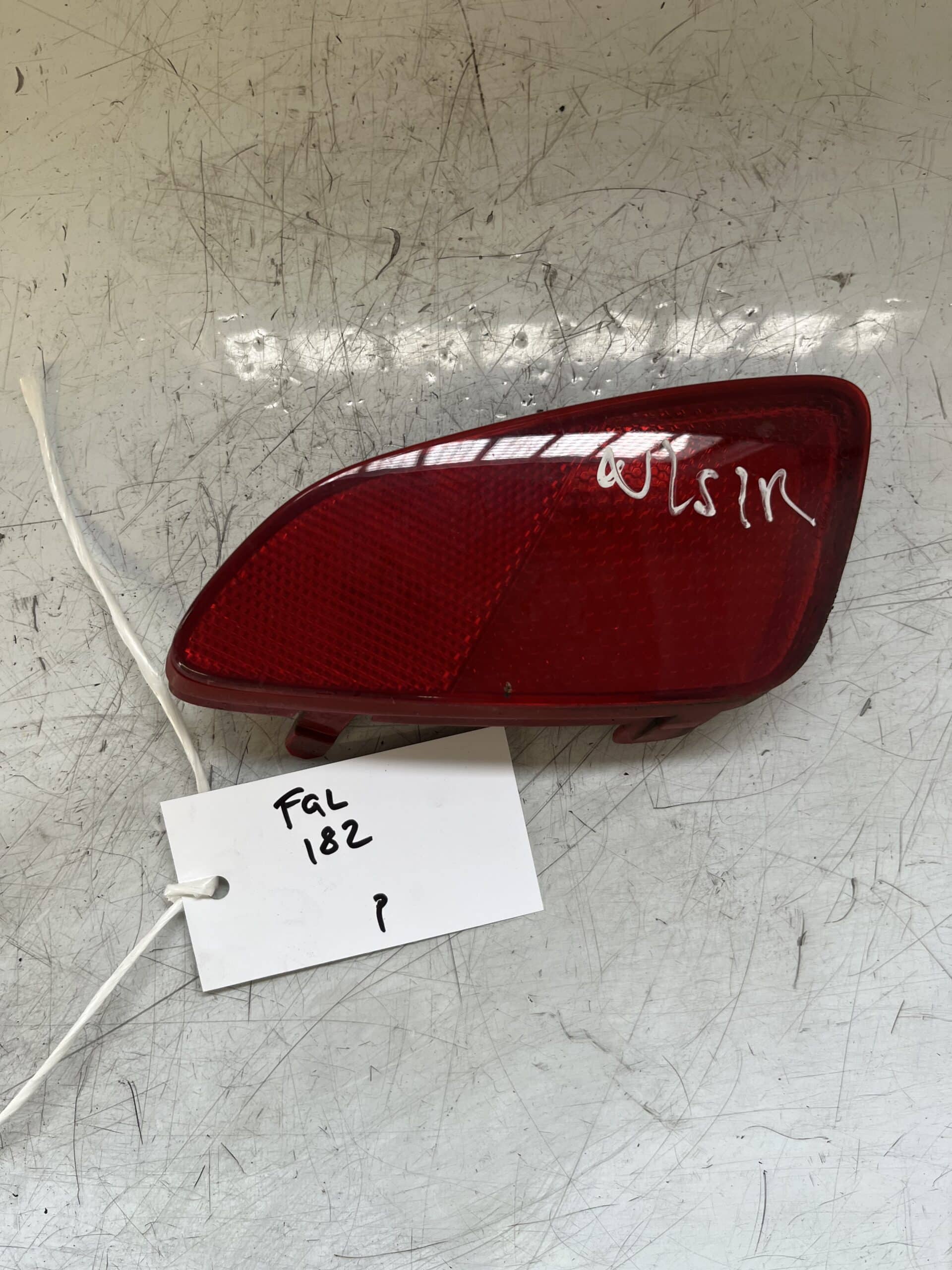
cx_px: 476
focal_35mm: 26
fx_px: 953
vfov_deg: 67.3
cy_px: 635
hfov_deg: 53.1
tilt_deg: -86.9
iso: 80
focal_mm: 5.1
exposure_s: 1/121
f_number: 1.6
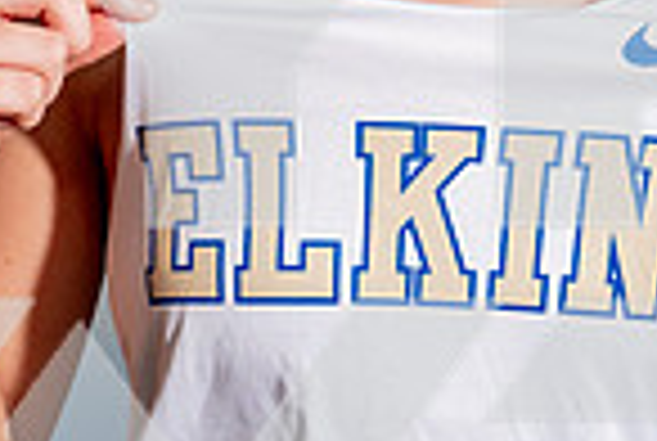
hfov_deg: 10.6
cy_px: -7
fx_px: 3548
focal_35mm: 194
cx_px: 410
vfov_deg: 7.1
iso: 100
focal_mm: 49
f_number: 5.6
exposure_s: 1/640
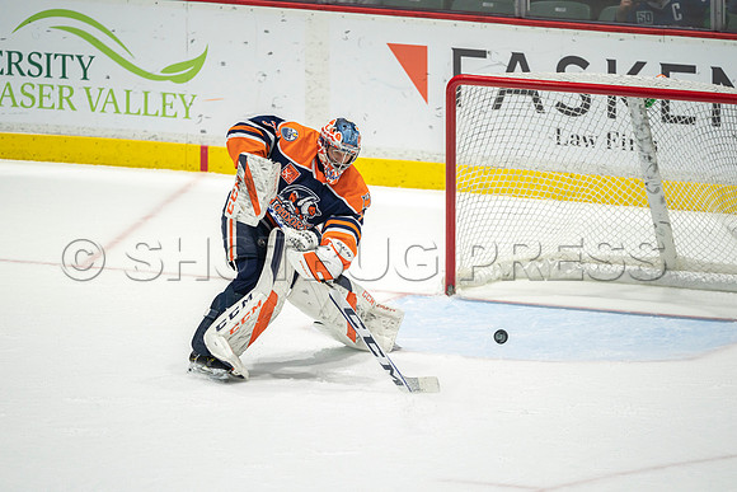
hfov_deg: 3.4
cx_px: 368
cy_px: 246
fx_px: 12286
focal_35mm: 600
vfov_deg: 2.3
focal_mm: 600
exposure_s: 1/640
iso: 1600
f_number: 4
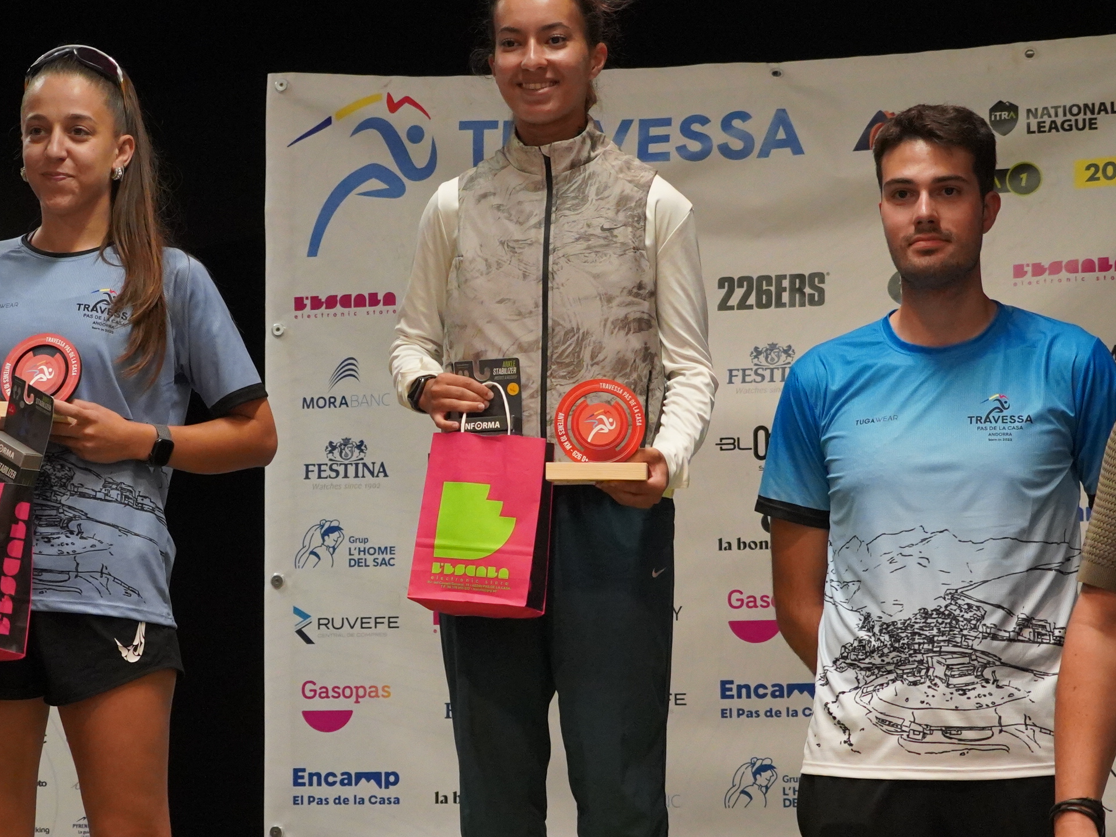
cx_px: 475
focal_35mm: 91
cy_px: 549
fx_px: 2934
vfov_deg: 16.2
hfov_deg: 21.5
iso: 6400
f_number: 4.5
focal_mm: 46
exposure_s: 1/160
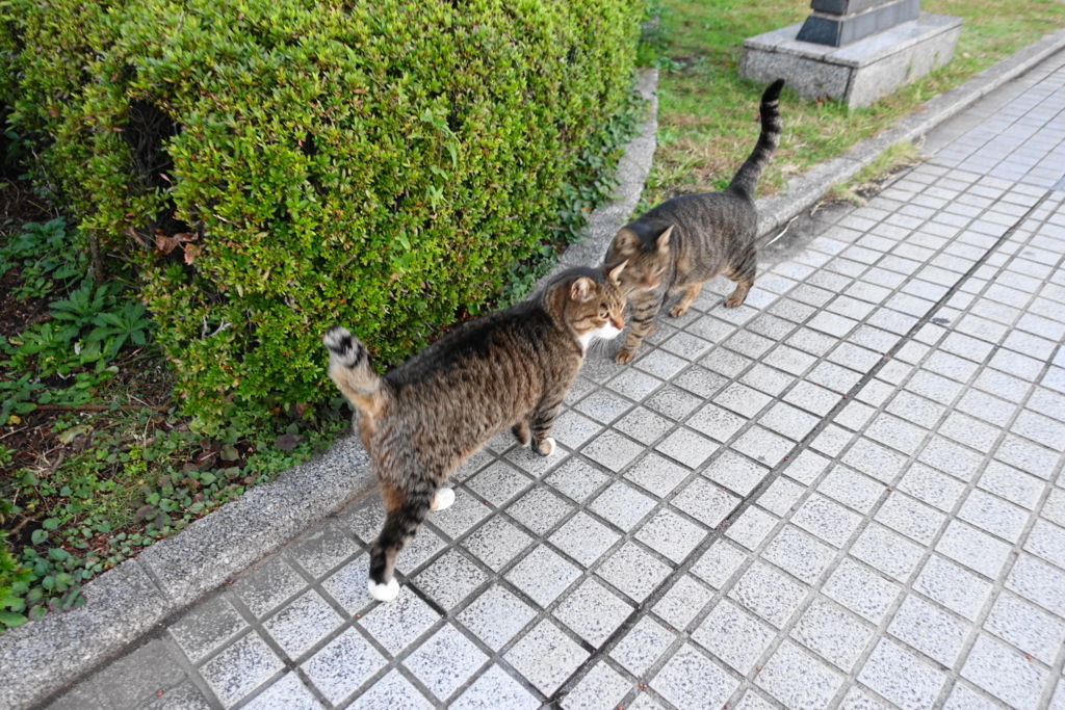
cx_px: 532
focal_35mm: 24
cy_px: 355
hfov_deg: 73.7
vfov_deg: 53.1
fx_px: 710
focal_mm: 8.8
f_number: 1.8
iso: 200
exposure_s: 1/30
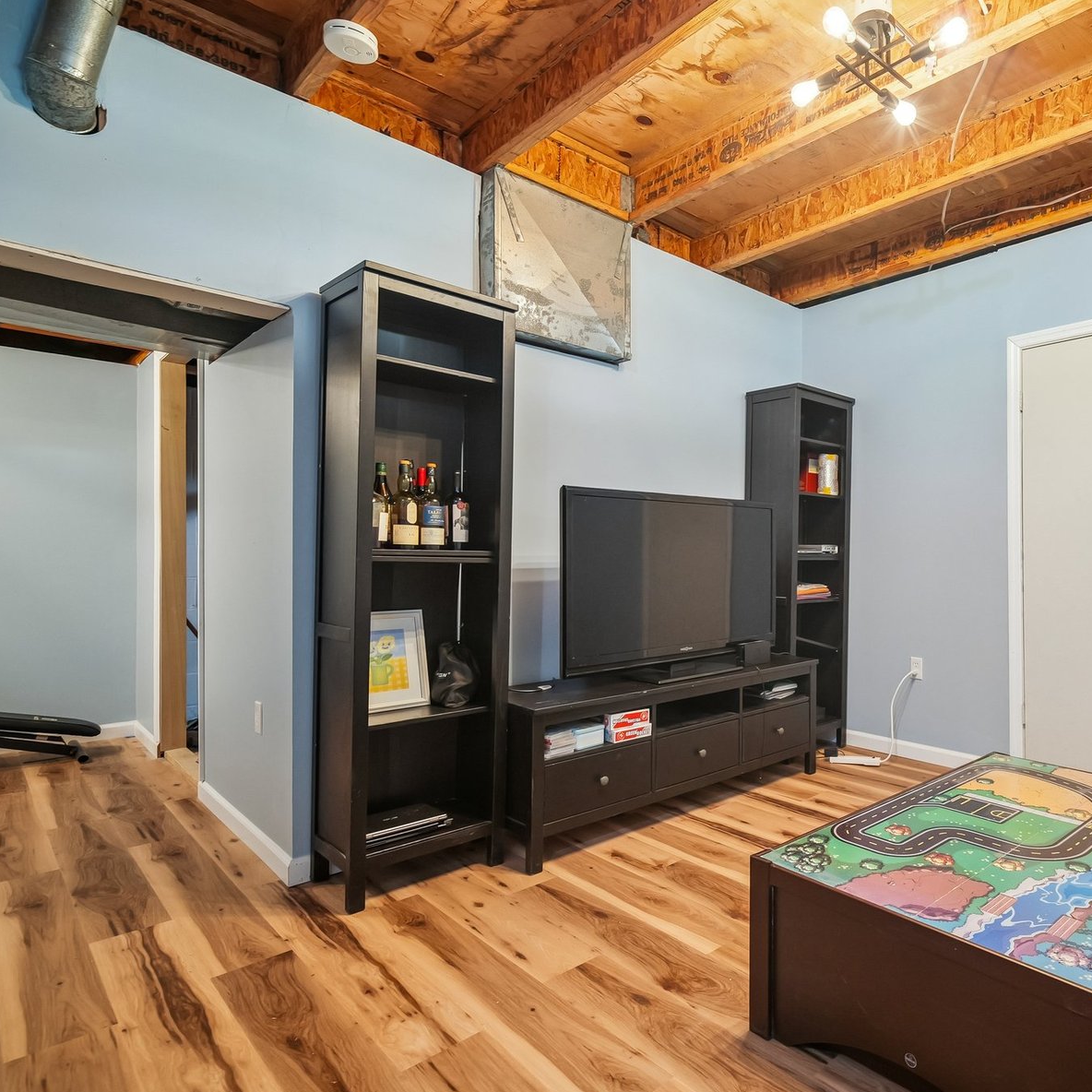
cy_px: 552
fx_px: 1106
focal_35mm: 31
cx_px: 797
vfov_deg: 52.5
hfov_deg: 50.7
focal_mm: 24
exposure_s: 1/20
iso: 2500
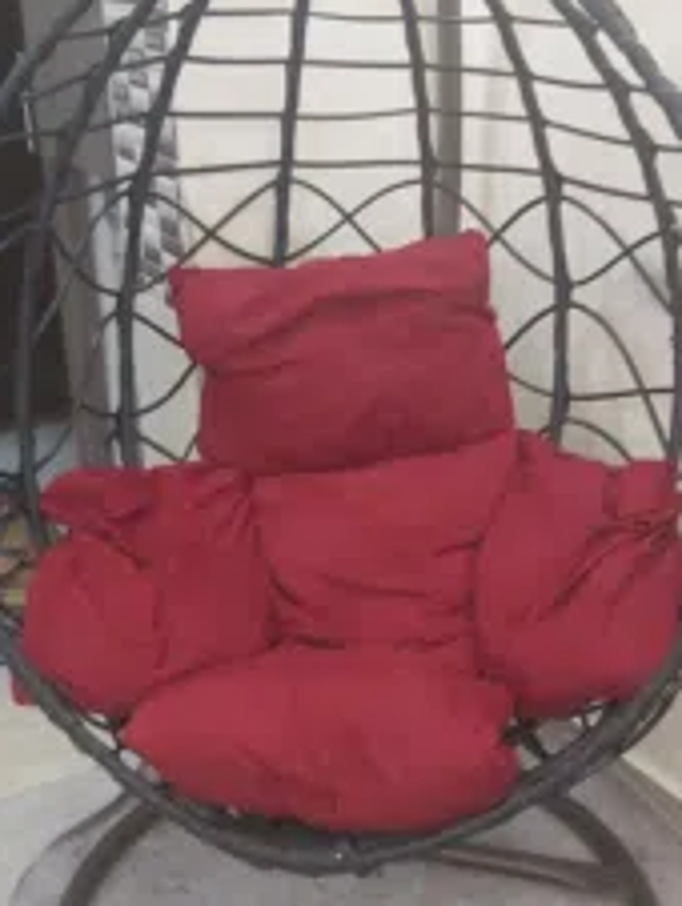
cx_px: 353
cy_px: 429
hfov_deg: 31.6
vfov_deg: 41.2
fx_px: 1206
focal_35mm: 46
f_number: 1.7
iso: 160
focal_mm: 3.92
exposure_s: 1/50
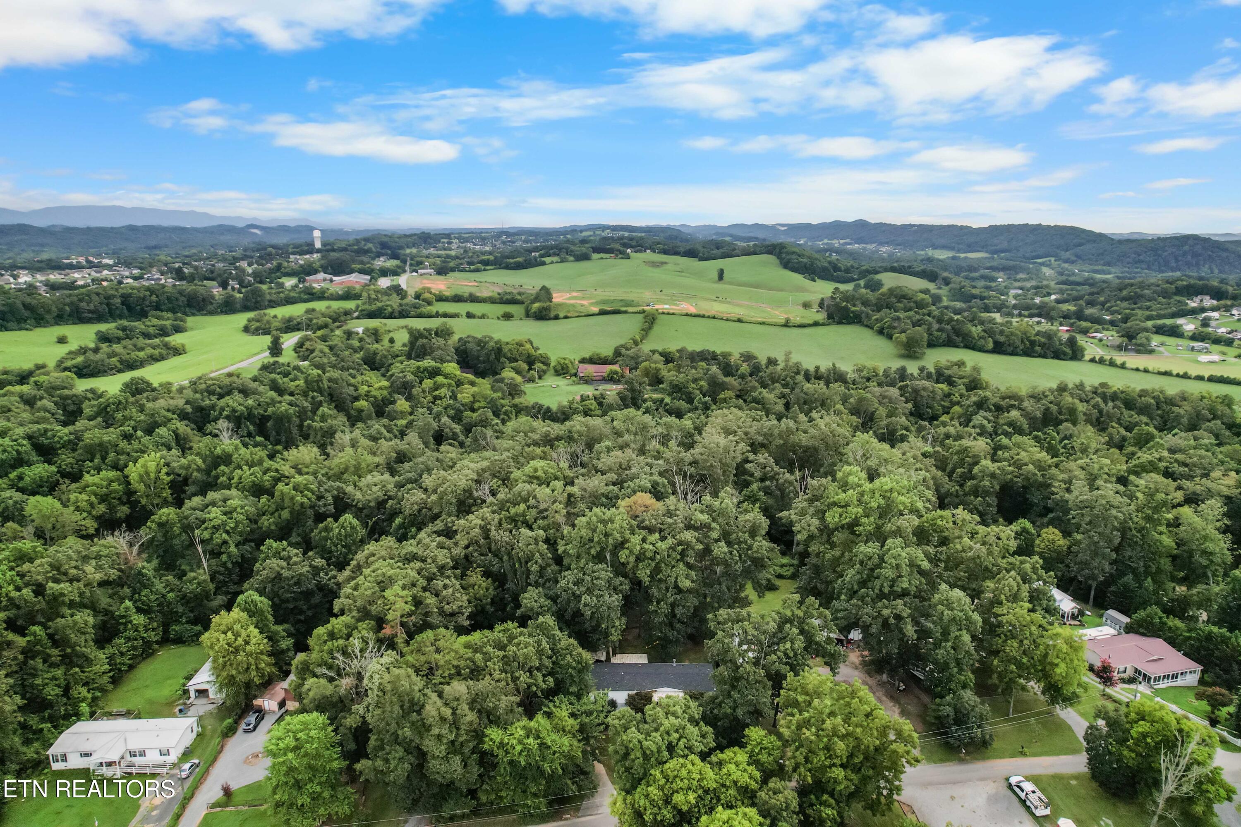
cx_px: 620
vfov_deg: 57.2
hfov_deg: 78.6
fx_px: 758
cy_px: 414
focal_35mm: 22
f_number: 2.8
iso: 100
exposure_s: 1/40
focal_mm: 8.38
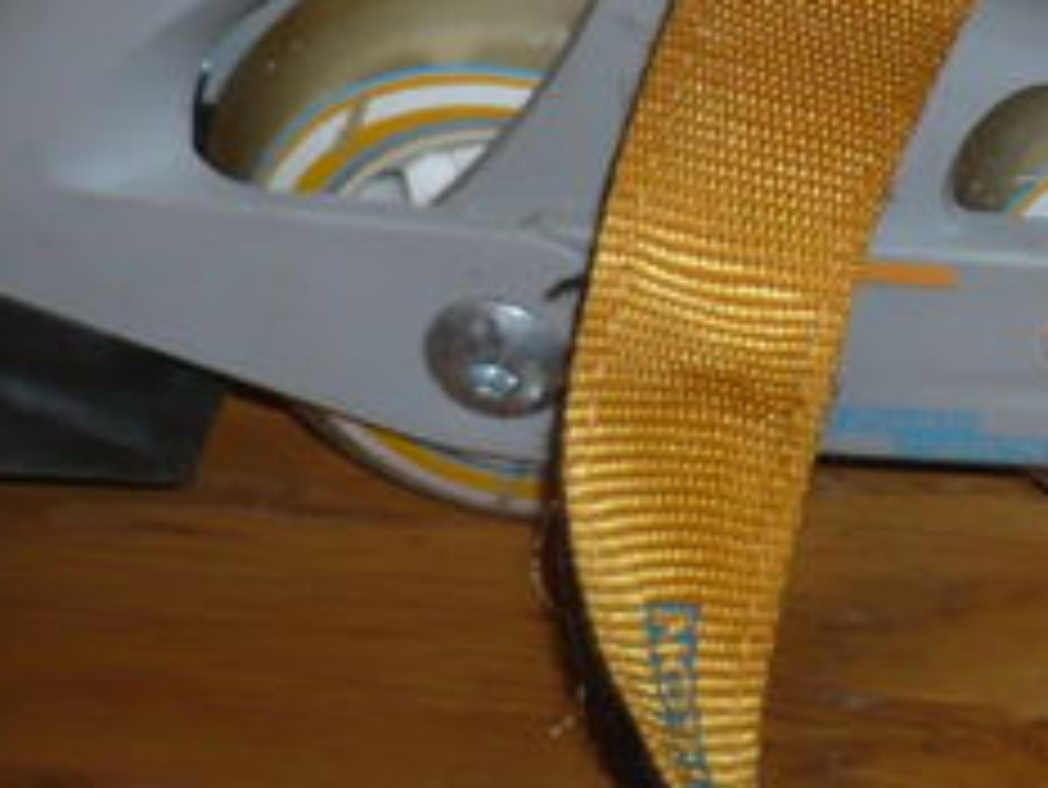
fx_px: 4544
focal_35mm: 150
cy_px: -657
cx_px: 1300
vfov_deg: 9.4
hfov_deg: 12.8
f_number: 2.8
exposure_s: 1/30
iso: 100
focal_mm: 5.8
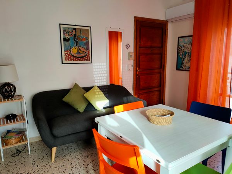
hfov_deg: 65.3
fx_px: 181
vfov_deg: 51.4
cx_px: 116
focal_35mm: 27
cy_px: 87
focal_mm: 4.77
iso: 125
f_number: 1.7
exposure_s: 1/50
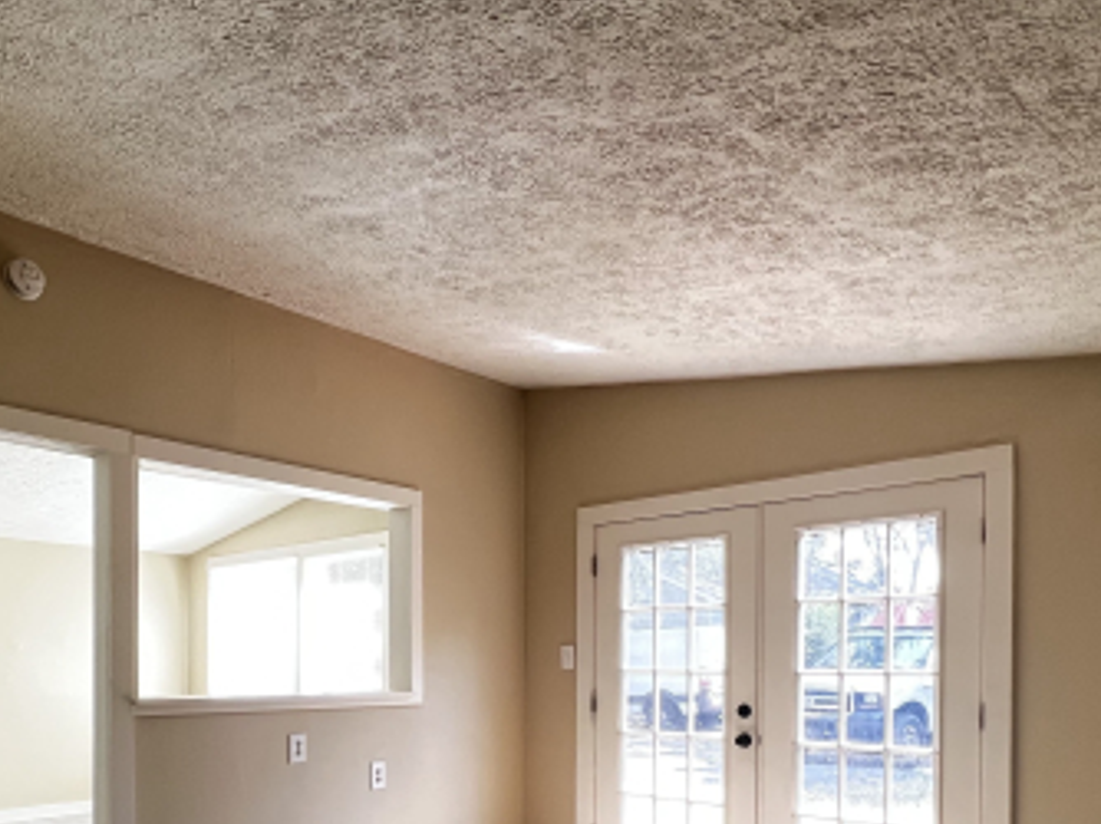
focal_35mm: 26
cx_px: 371
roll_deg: +0.1
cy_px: 682
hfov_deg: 65.6
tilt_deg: -0.4
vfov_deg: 49.3
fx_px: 826
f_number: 1.8
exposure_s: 1/99
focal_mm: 1.57
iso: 200
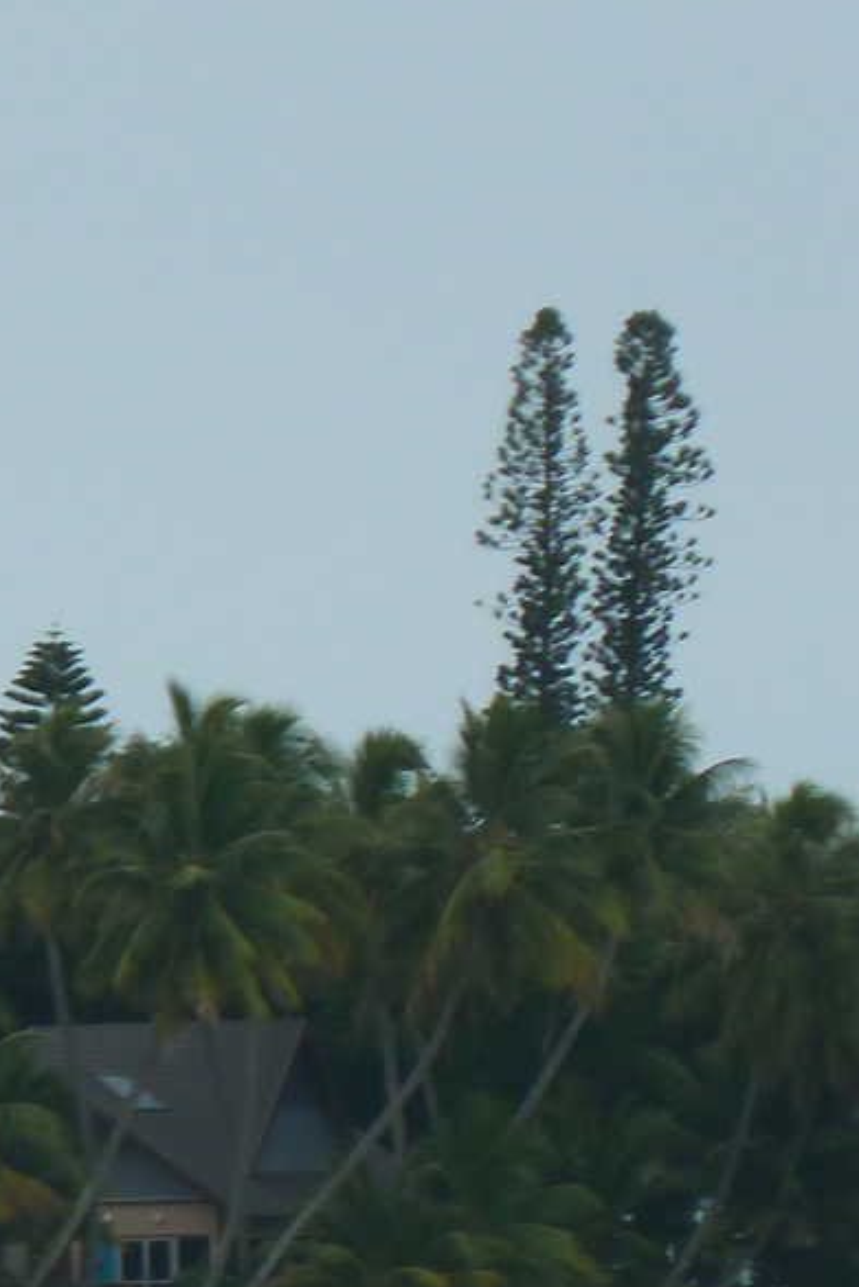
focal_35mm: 850
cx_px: -37
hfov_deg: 1.6
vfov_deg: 2.4
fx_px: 30403
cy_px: 911
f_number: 4.9
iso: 80
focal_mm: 49.2
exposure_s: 1/160
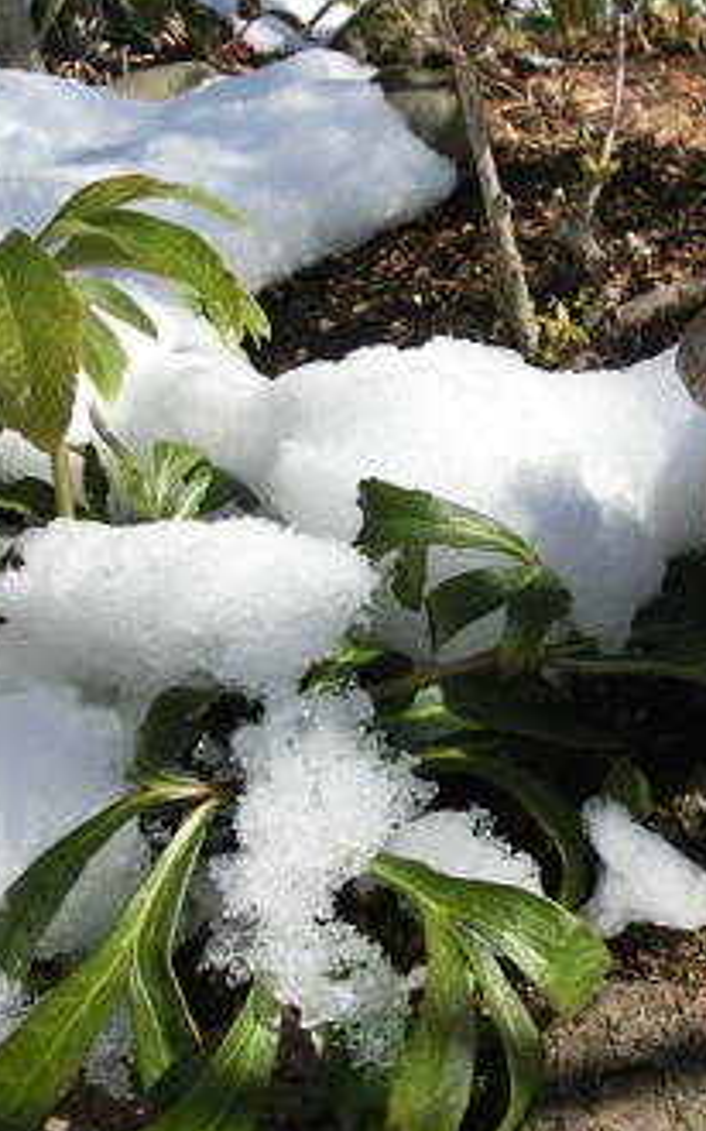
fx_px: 1109
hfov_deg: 33.5
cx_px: 631
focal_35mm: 36
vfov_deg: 54.0
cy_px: 566
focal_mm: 4.4
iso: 80
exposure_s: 1/250
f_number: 8
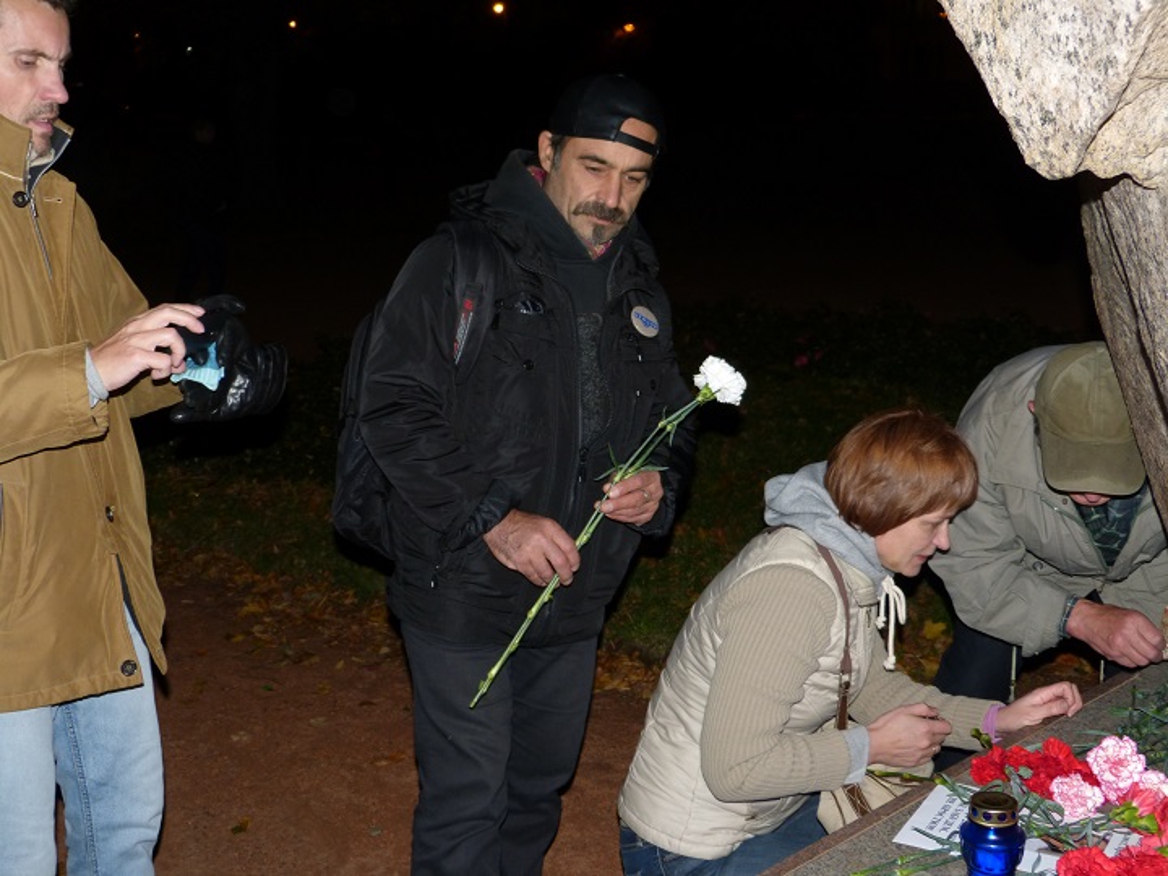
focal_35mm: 44
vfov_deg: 32.9
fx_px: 1485
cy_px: 438
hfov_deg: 42.9
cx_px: 584
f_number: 3.2
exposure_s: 1/60
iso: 125
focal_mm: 7.9
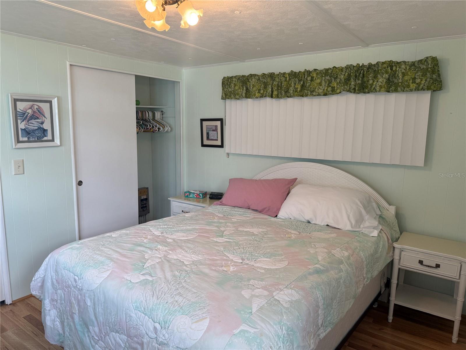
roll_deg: -1.0
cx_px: 233
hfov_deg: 71.6
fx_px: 323
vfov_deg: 56.8
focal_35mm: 24
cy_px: 175
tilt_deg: -8.4
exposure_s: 1/121
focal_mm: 6.76
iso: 80
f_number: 1.78
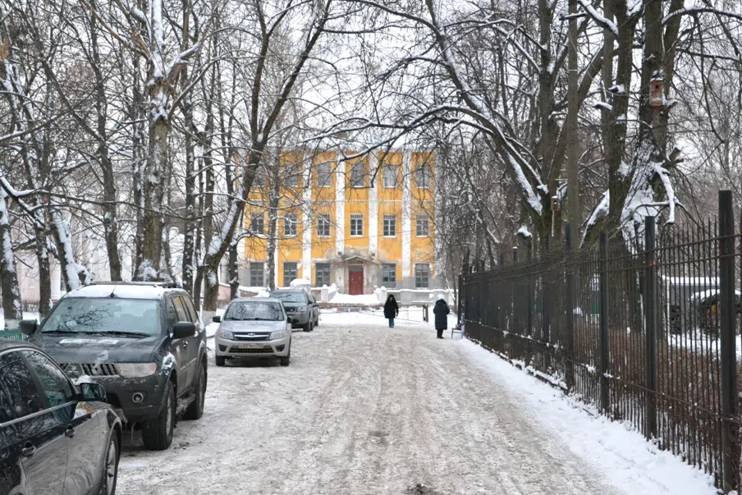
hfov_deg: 38.8
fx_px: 1051
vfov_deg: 26.5
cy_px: 238
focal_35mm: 51
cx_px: 337
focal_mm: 30
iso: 3200
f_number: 8
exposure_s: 1/250
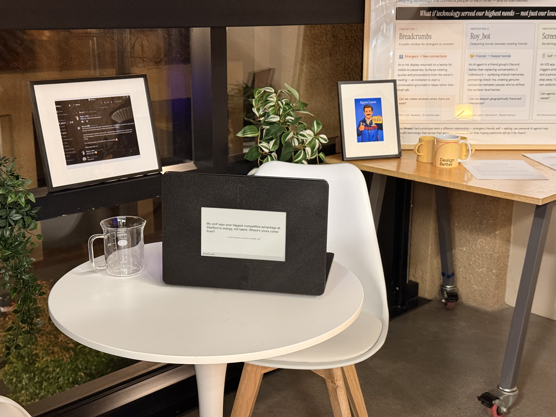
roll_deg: -0.1
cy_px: 208
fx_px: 771
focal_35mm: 48
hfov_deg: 39.7
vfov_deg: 30.3
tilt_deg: -15.1
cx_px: 278
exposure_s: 1/40
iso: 400
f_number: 1.78
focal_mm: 6.76
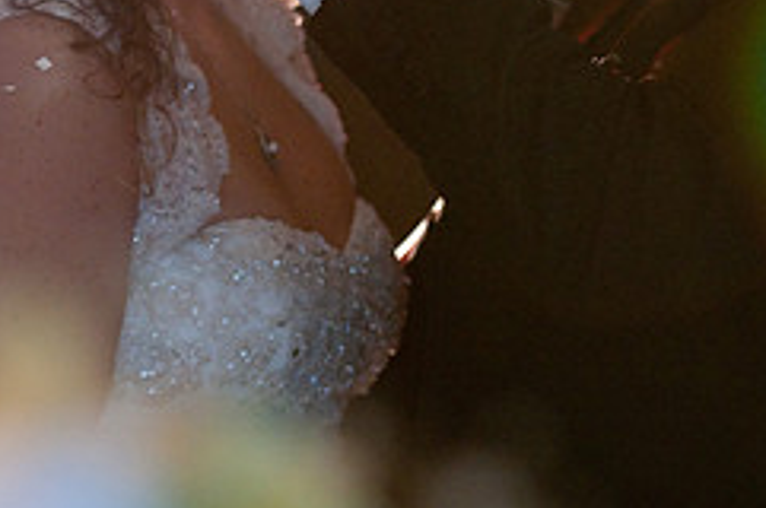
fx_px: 7522
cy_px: -94
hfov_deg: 5.8
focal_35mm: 354
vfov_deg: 3.9
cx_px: 280
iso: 500
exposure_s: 1/60
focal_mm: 98
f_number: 2.8
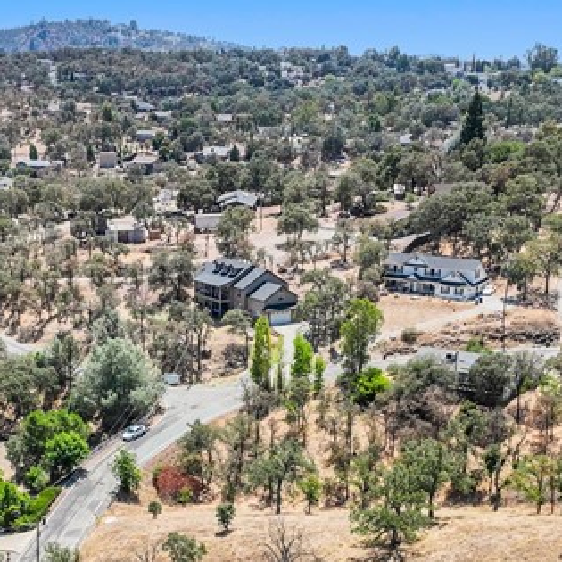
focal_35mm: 69
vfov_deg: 23.2
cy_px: 652
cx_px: 225
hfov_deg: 25.0
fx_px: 1267
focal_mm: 12.29
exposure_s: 1/2000
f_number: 3.2
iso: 160
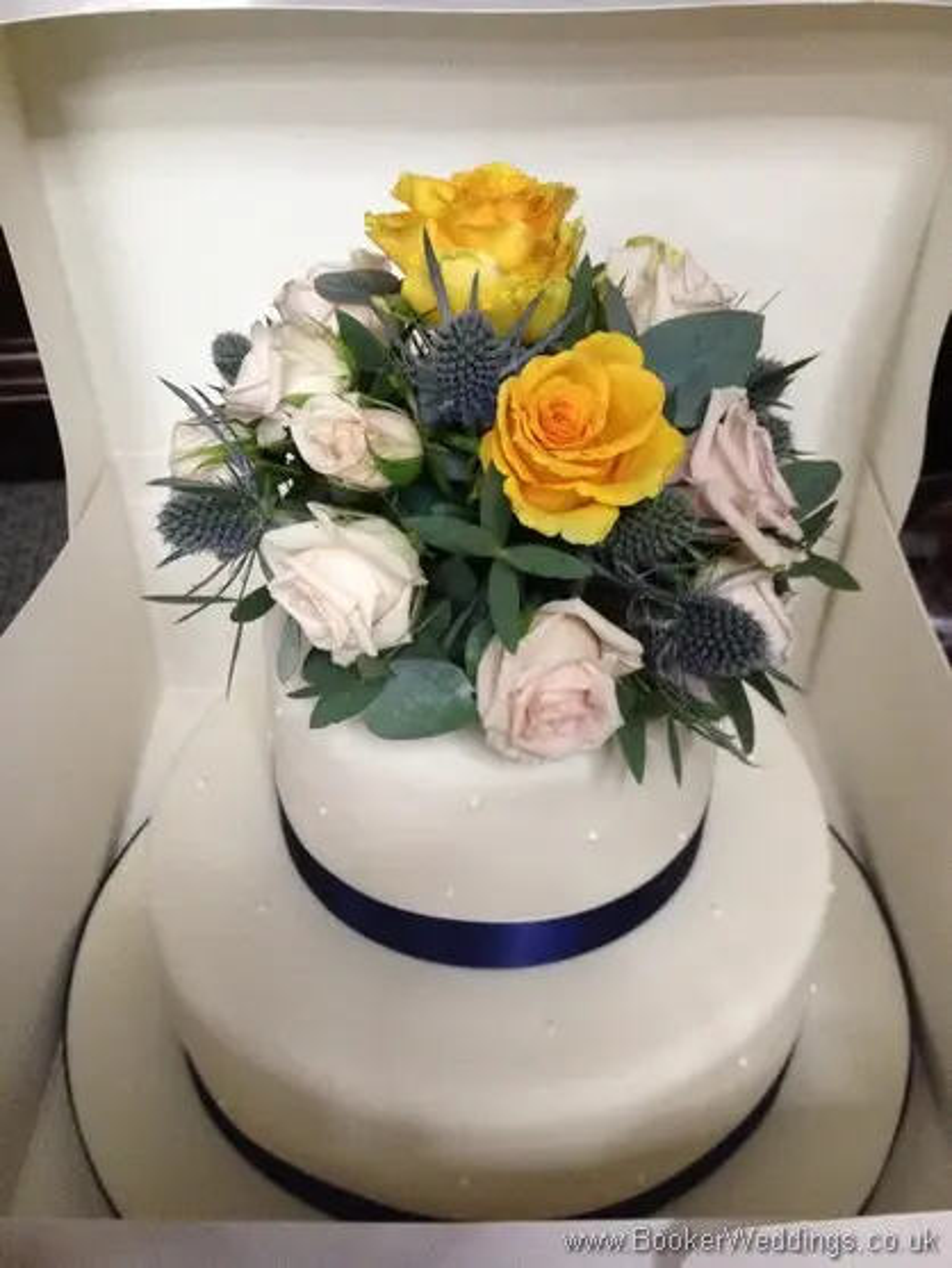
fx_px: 1283
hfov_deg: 40.7
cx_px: 476
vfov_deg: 52.6
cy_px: 634
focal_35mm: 35
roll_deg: -0.4
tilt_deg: -39.6
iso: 400
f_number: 2.4
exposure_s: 1/20
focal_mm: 4.28
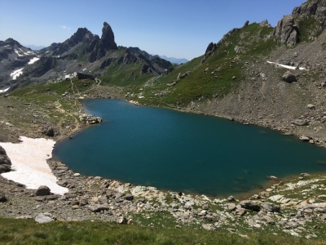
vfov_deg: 48.2
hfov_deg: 61.7
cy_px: 122
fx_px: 273
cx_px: 163
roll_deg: -4.5
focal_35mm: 29
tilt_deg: -12.4
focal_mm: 4.15
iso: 32
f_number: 2.2
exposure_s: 1/2639
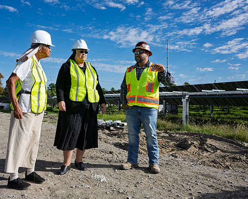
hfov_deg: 55.3
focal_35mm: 32
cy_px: 98
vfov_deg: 45.8
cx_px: 101
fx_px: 235
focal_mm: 28
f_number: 16
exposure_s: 1/320
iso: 200
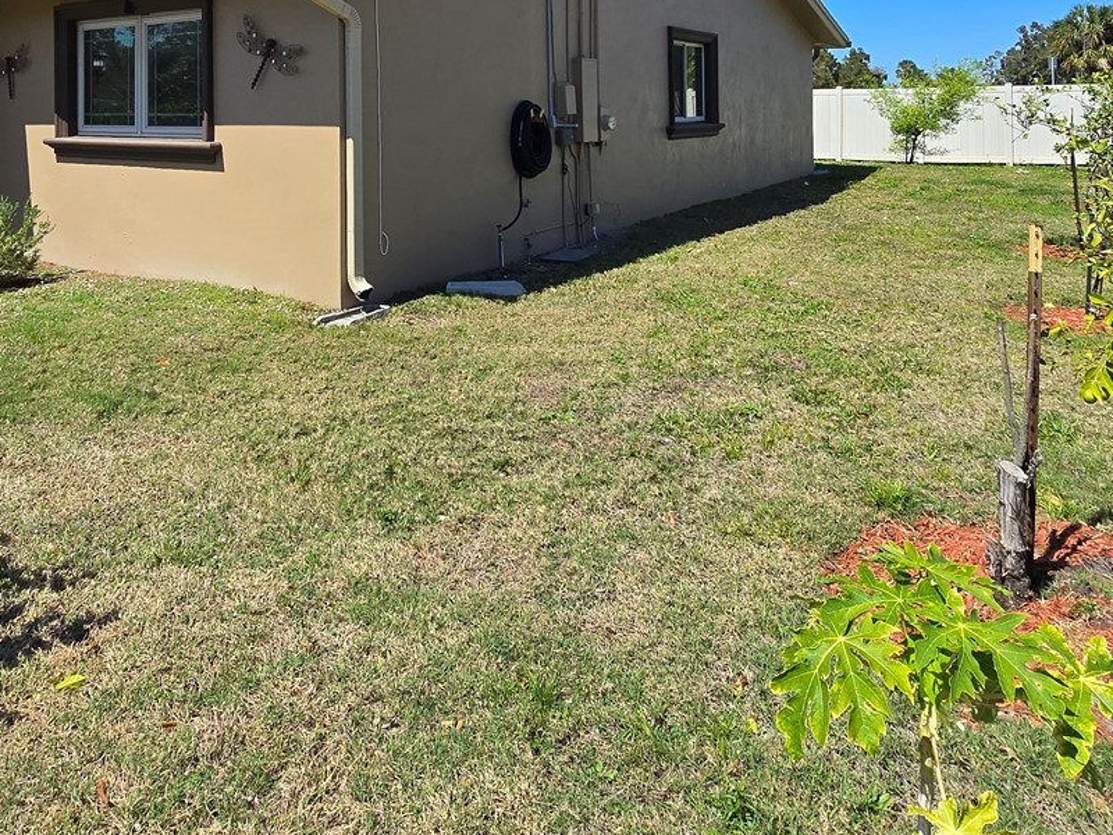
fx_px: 836
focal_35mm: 26
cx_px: 454
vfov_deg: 48.3
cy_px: 106
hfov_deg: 66.7
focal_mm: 2.2
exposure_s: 1/2635
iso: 50
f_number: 2.2
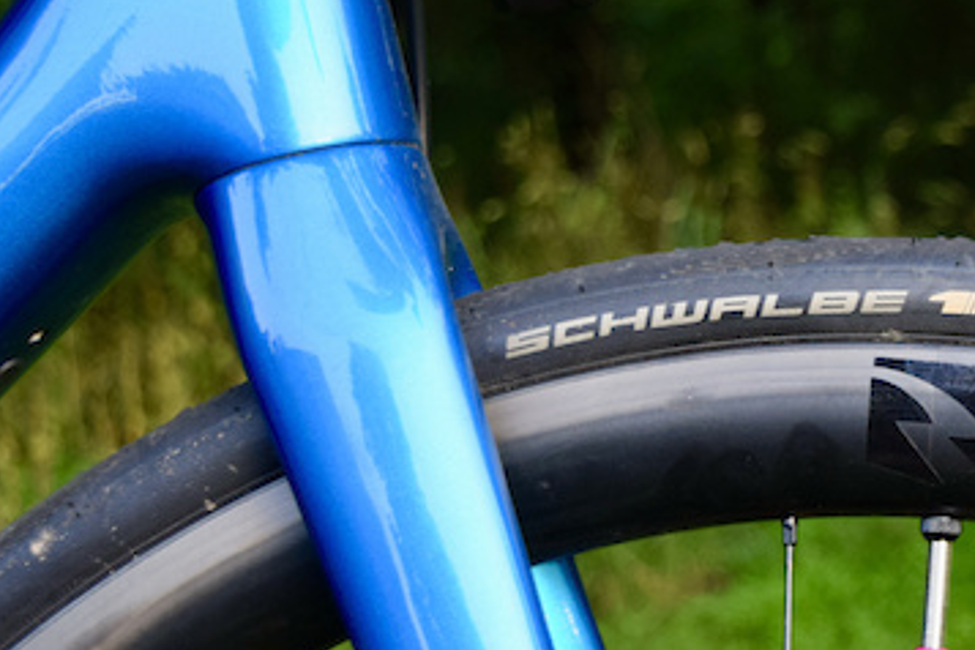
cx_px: 915
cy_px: 296
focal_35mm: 104
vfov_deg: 13.1
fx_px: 2820
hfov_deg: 19.2
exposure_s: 1/60
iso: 720
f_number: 4.2
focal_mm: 31
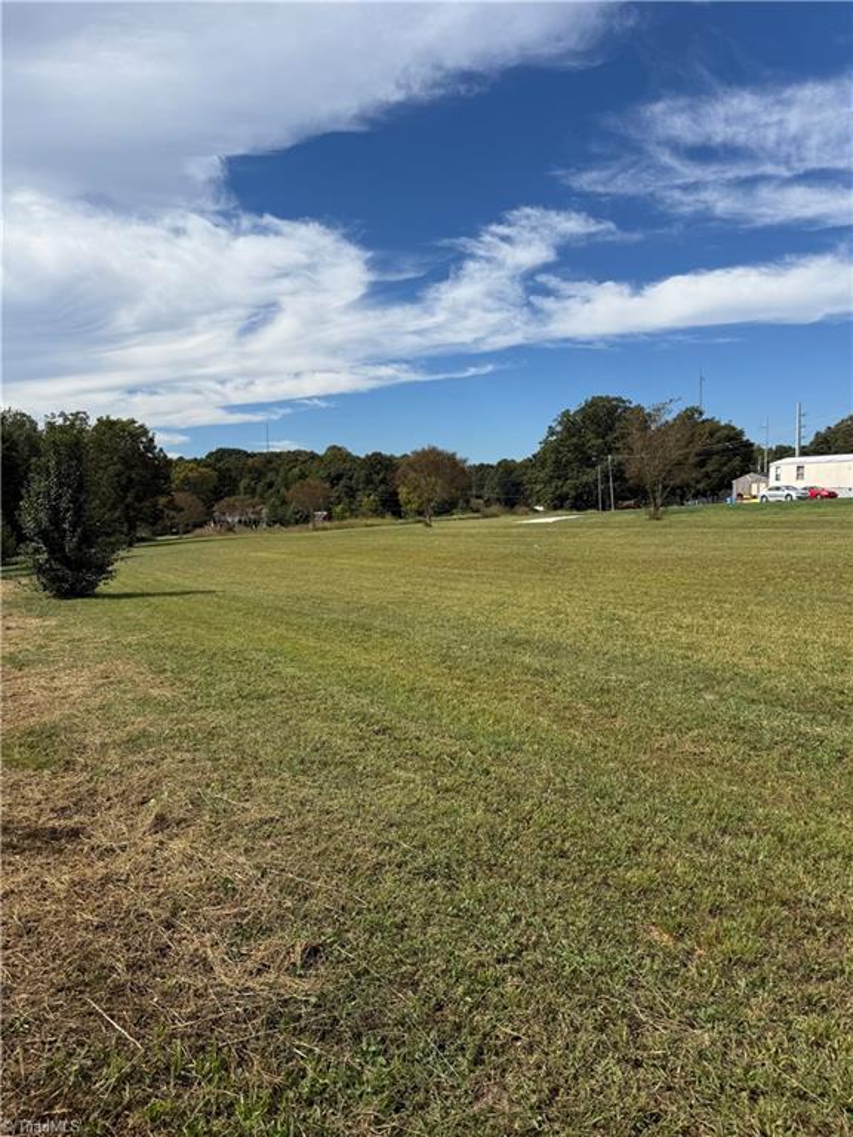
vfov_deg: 71.6
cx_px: 426
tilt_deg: -5.1
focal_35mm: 24
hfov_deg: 56.8
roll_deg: +1.0
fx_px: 789
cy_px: 568
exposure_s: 1/7353
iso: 80
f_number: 1.78
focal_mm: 6.76
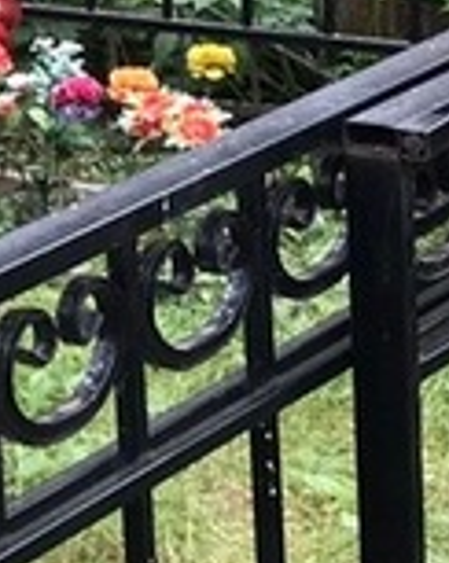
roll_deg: +3.4
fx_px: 3046
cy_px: 18
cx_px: -364
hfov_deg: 8.1
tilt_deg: -11.1
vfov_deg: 10.5
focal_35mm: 183
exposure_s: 1/100
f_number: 1.8
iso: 40
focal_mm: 3.99
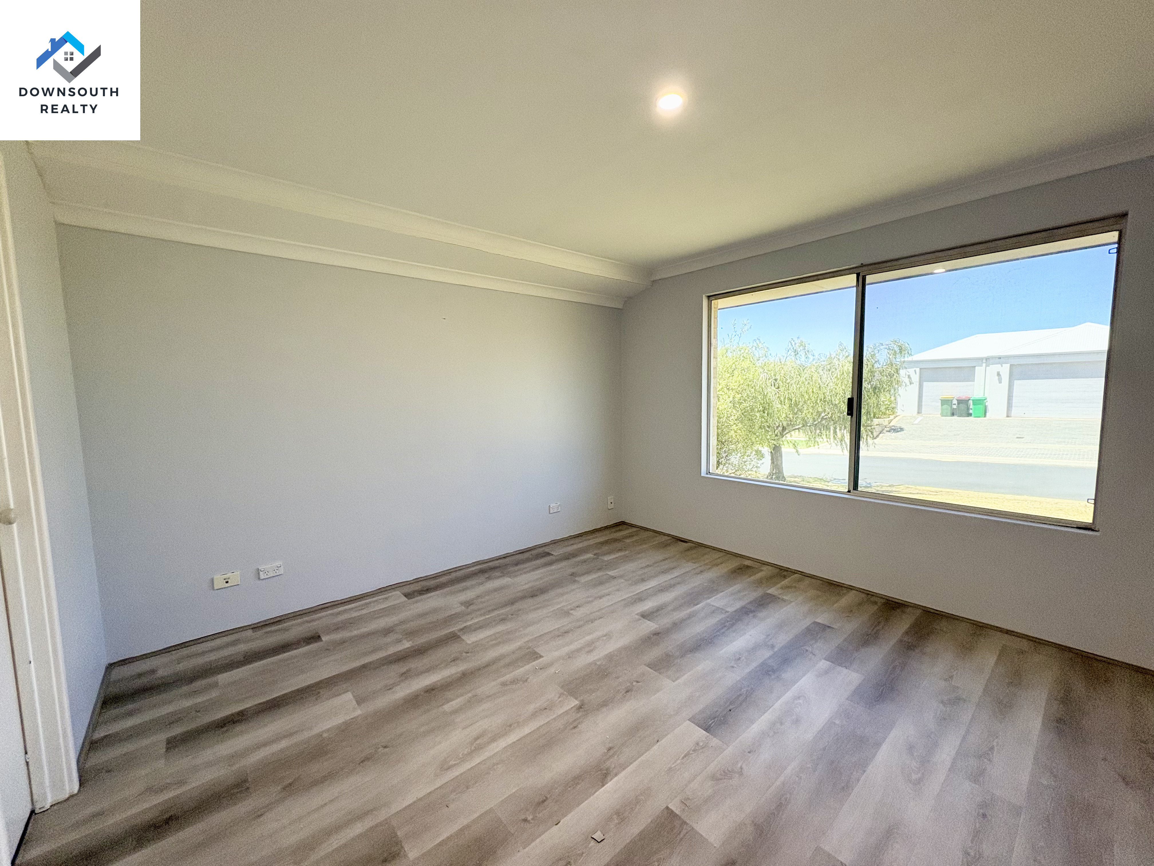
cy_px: 433
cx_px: 577
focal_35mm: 14
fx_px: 467
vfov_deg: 85.7
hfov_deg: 102.1
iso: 160
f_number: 2.2
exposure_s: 1/99
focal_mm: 2.22
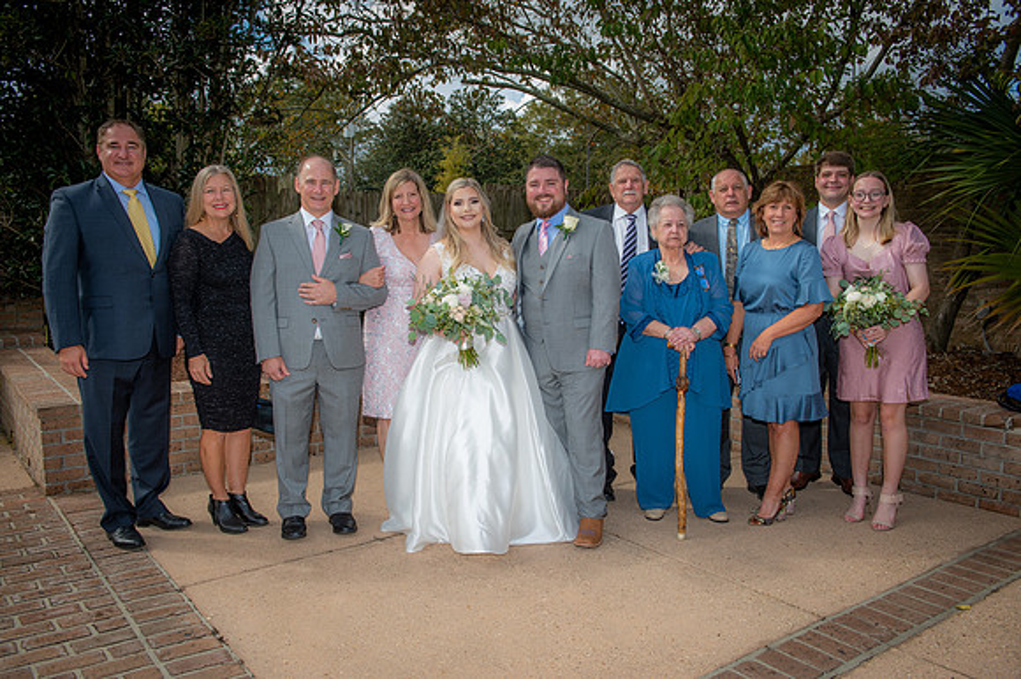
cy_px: 340
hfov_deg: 60.3
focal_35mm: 31
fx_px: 879
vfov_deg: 42.3
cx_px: 510
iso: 50
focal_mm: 31
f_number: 5.6
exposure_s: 1/200
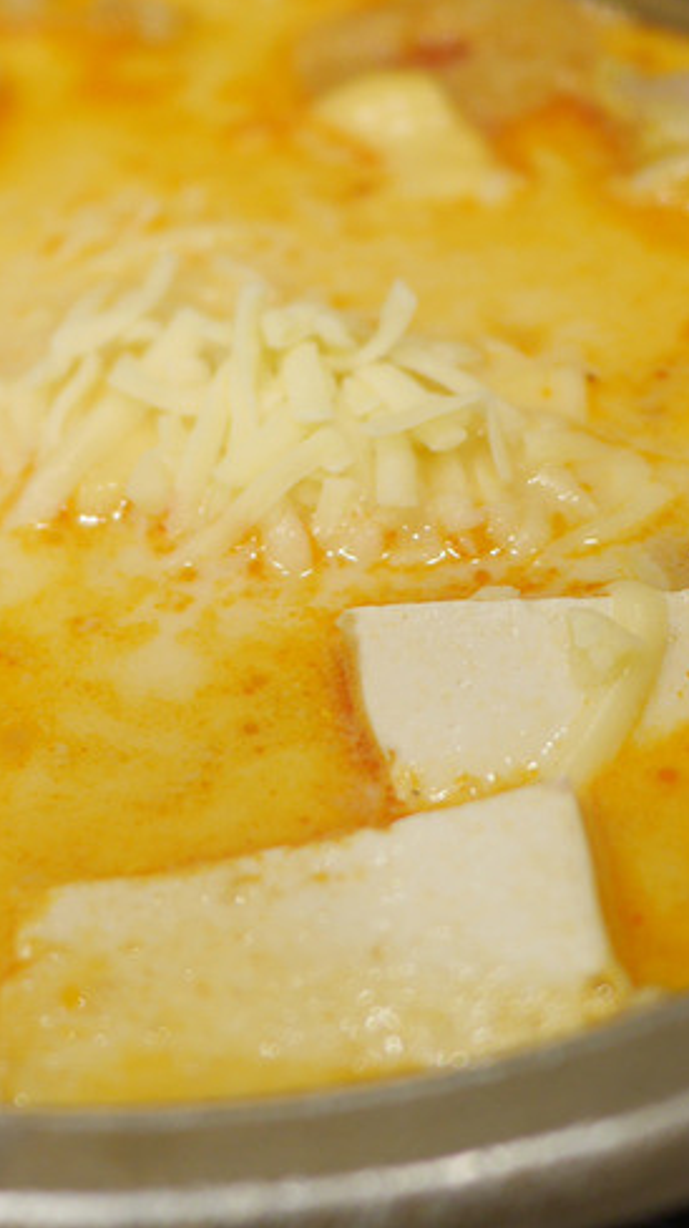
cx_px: 28
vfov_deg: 31.4
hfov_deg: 17.6
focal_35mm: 67
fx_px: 2179
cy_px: 642
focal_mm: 15
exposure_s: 1/60
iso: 320
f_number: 1.7
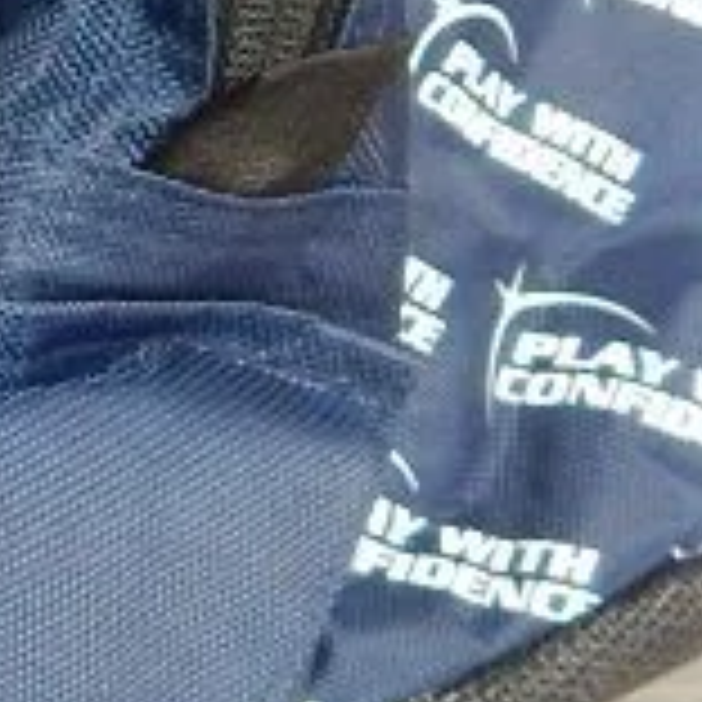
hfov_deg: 10.6
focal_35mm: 125
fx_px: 2868
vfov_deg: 13.7
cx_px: -1292
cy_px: -63
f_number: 3
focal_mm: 4
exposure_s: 1/15
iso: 400
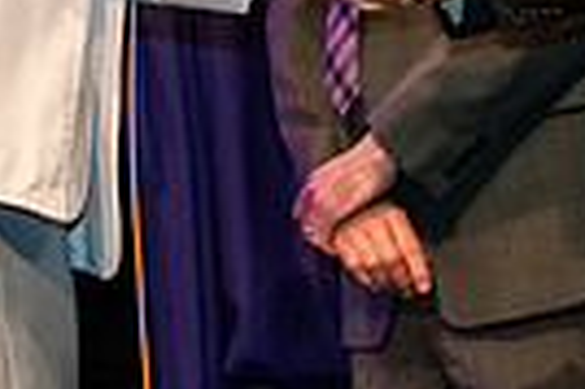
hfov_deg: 6.8
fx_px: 4934
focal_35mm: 304
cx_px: 345
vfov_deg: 4.5
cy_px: -299
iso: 3200
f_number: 3.5
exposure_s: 1/200
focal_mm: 70
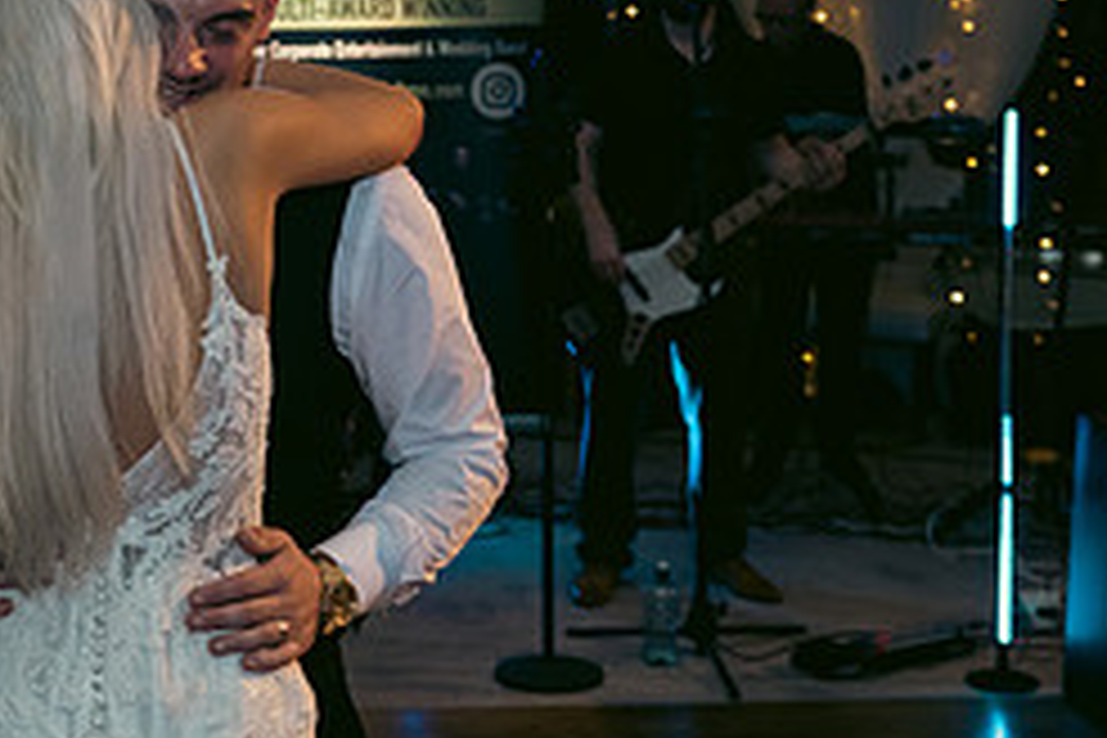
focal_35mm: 73
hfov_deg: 27.1
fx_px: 2245
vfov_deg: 18.7
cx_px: 216
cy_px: 304
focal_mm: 31
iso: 640
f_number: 3.5
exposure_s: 1/160
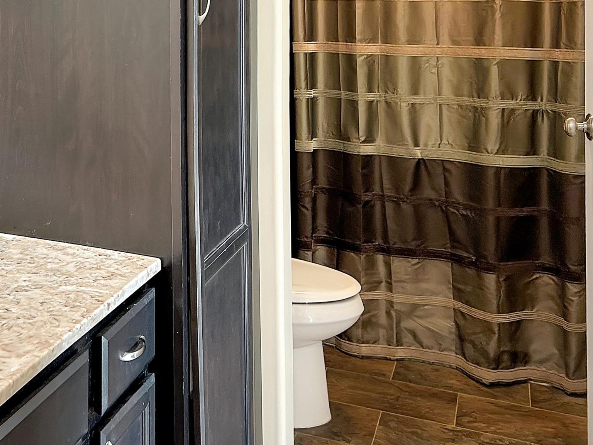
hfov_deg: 34.7
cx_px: 56
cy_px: 87
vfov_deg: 27.5
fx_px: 891
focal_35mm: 52
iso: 100
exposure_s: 1/60
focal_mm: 5.7
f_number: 1.5
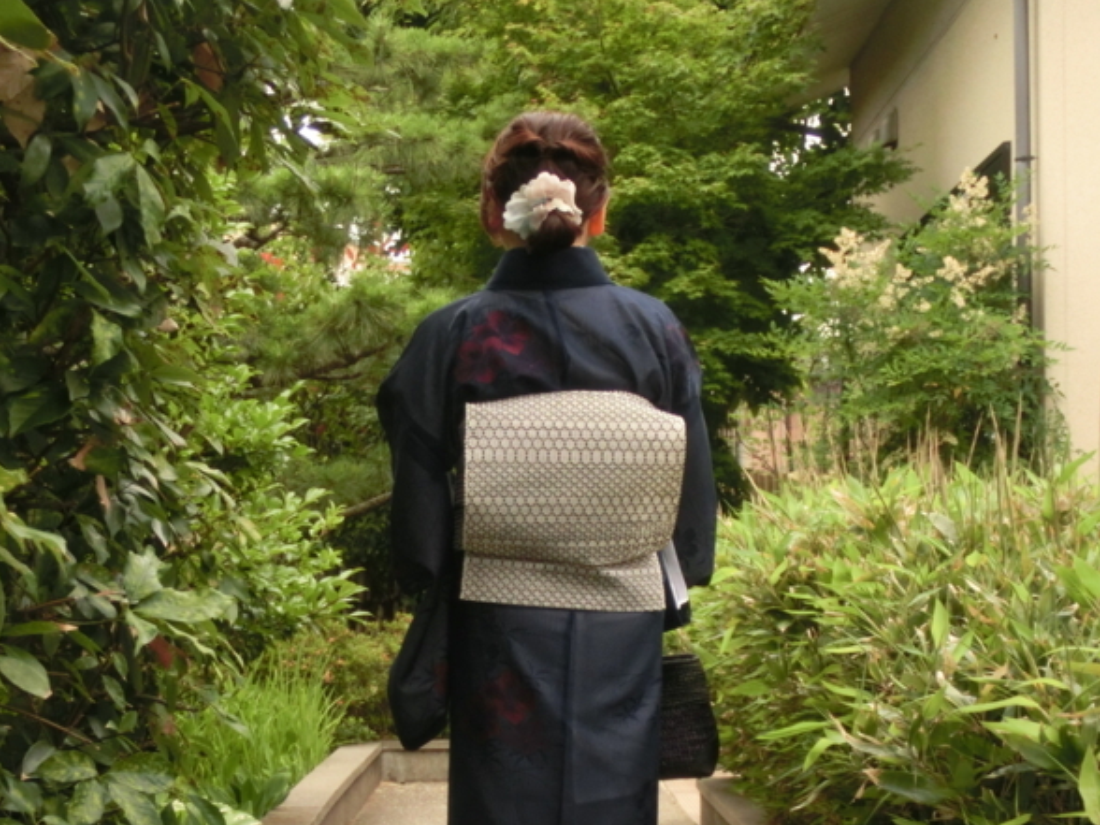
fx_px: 2161
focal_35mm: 68
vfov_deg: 21.5
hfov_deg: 28.6
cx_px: 543
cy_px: 602
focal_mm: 9.16
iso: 400
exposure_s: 1/250
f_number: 4.3
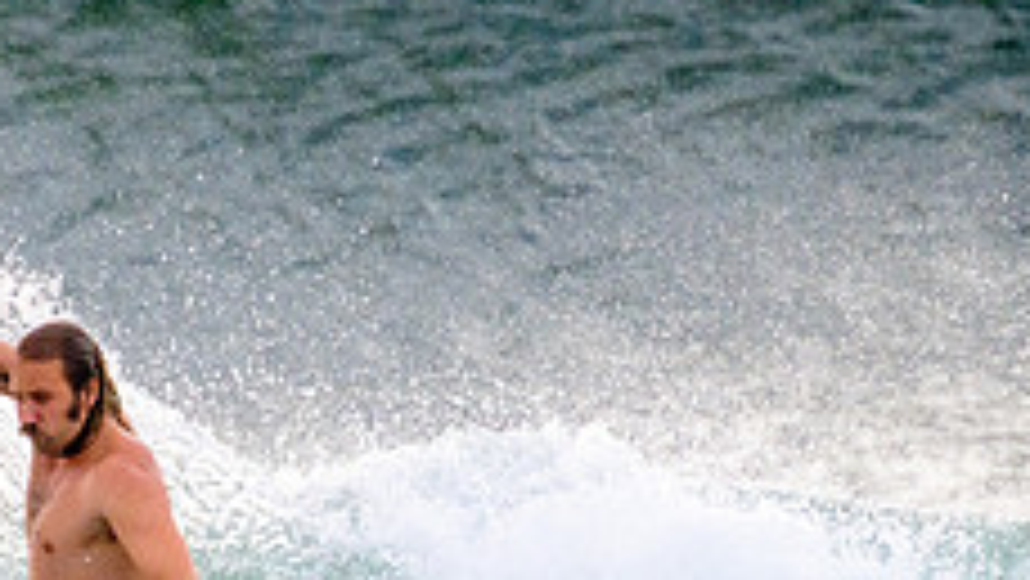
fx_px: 57975
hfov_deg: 1.0
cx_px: 126
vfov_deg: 0.6
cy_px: 803
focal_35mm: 2122
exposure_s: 1/2000
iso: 1800
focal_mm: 800
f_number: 11
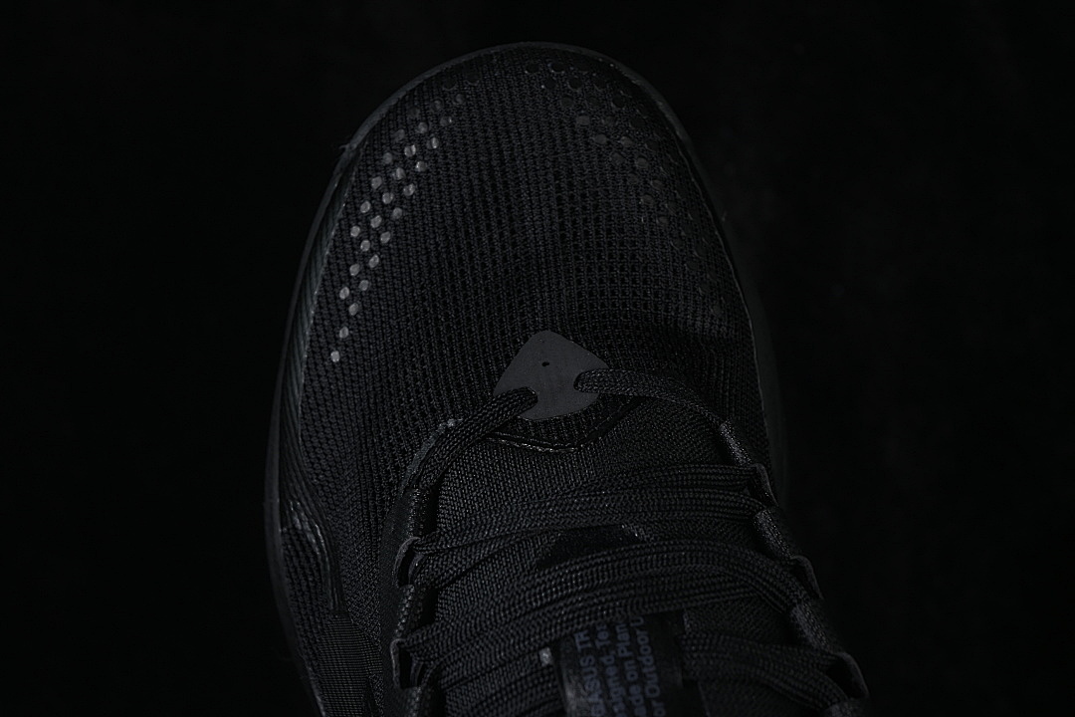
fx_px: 2239
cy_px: 358
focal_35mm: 75
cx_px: 538
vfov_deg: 18.2
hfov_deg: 27.0
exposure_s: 1/50
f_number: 6.3
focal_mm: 50
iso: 160
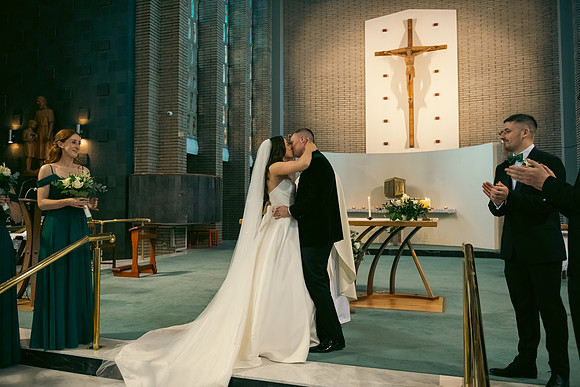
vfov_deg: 45.0
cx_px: 290
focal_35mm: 29
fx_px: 467
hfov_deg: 63.6
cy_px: 194
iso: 1000
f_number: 3.5
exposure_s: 1/160
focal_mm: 29
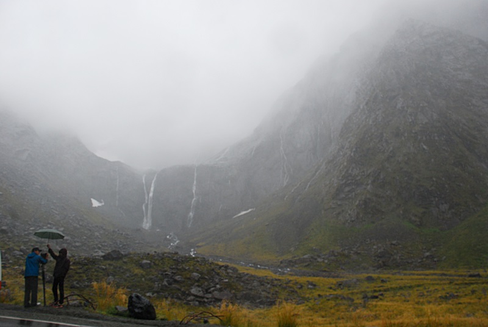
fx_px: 367
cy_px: 164
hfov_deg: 67.3
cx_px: 244
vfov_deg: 48.1
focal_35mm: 27
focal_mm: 18
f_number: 6.3
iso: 400
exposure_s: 1/640
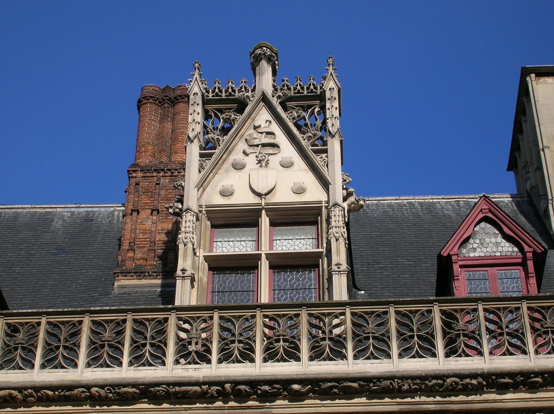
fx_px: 1183
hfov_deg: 26.4
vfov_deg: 19.9
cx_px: 277
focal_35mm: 74
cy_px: 207
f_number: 6.7
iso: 50
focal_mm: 12.3
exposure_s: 1/283
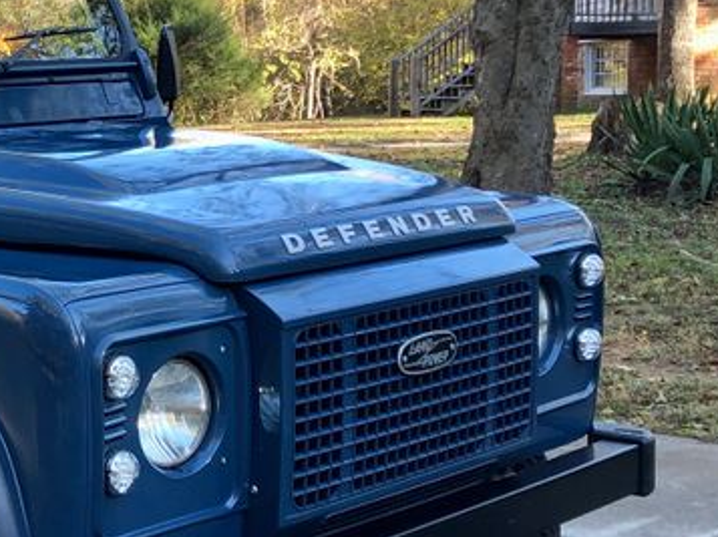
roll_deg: +0.3
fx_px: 1741
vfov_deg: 17.5
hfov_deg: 22.2
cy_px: 251
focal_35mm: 84
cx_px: -43
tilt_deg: -5.4
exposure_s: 1/138
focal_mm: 3.99
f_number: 1.8
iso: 20
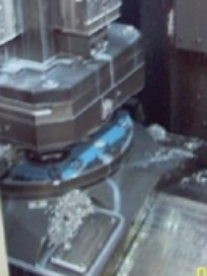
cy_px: 2
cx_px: 114
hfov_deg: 17.6
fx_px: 670
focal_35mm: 84
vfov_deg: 22.4
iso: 200
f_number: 2.8
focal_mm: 6.2
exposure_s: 1/8
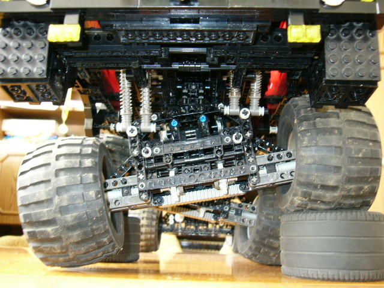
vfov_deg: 40.7
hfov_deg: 52.6
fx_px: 388
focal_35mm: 35
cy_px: 144
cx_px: 192
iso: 100
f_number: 2.8
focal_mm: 5.8
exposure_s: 1
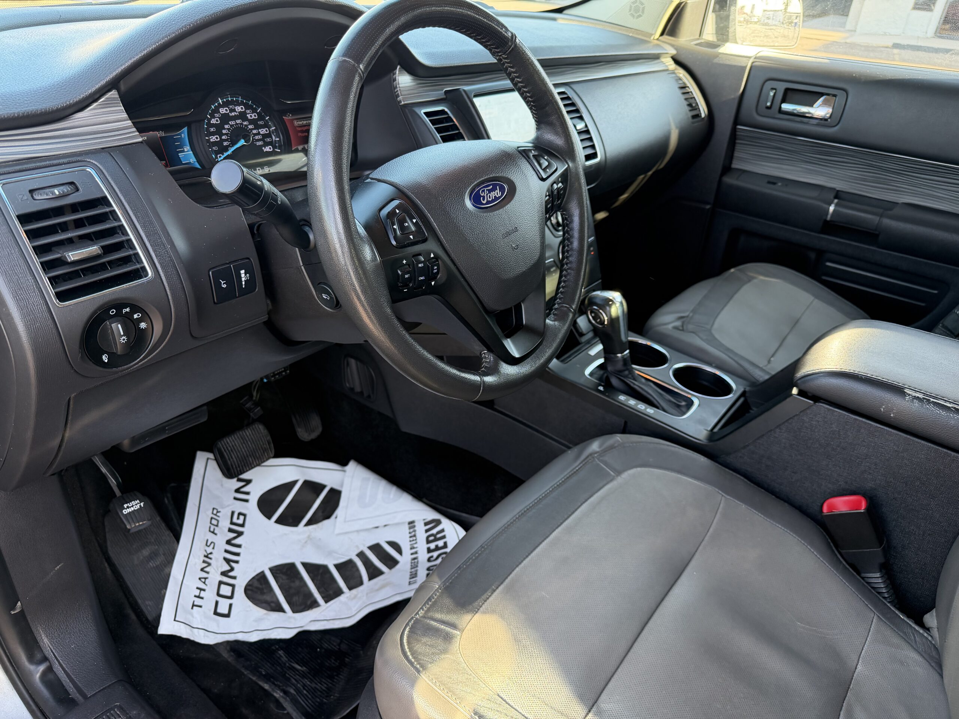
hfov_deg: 71.6
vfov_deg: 56.8
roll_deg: -5.1
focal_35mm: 24
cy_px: 360
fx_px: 665
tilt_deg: -28.6
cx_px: 480
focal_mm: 6.76
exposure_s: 1/154
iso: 200
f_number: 1.78
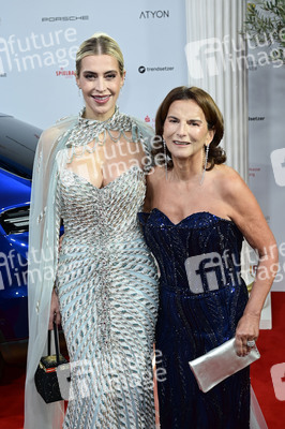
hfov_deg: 33.3
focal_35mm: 40
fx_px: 476
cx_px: 142
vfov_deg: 48.5
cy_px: 214
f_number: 5
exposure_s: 1/200
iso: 1250
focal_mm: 40
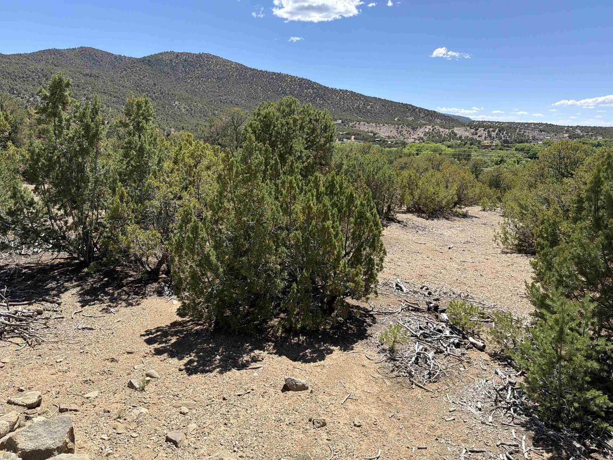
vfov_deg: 54.9
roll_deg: -1.2
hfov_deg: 69.4
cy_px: 225
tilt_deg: -13.4
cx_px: 303
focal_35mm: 25
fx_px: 443
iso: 80
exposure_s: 1/3425
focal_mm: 6.76
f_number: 1.78
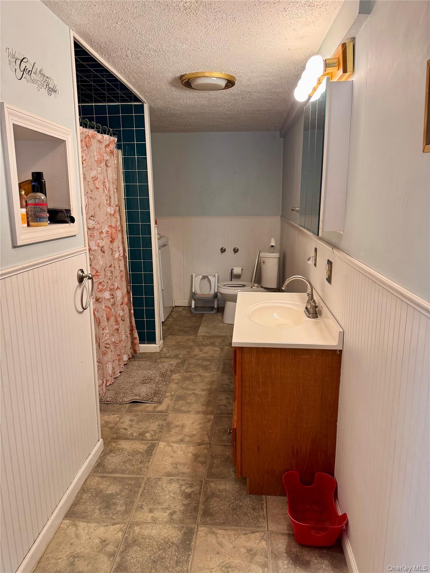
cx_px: 215
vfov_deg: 71.6
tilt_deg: -12.8
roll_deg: +0.6
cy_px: 286
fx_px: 398
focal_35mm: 24
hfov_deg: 56.8
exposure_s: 1/60
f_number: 1.78
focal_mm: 6.76
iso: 160
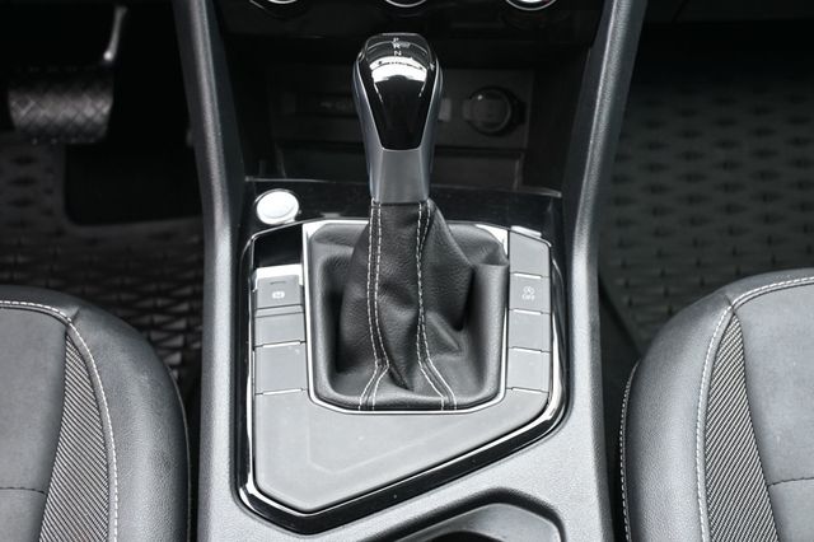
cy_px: 271
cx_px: 407
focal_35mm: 52
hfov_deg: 37.9
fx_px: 1186
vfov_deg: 25.7
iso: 1250
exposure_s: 1/125
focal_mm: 35
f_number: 5.3
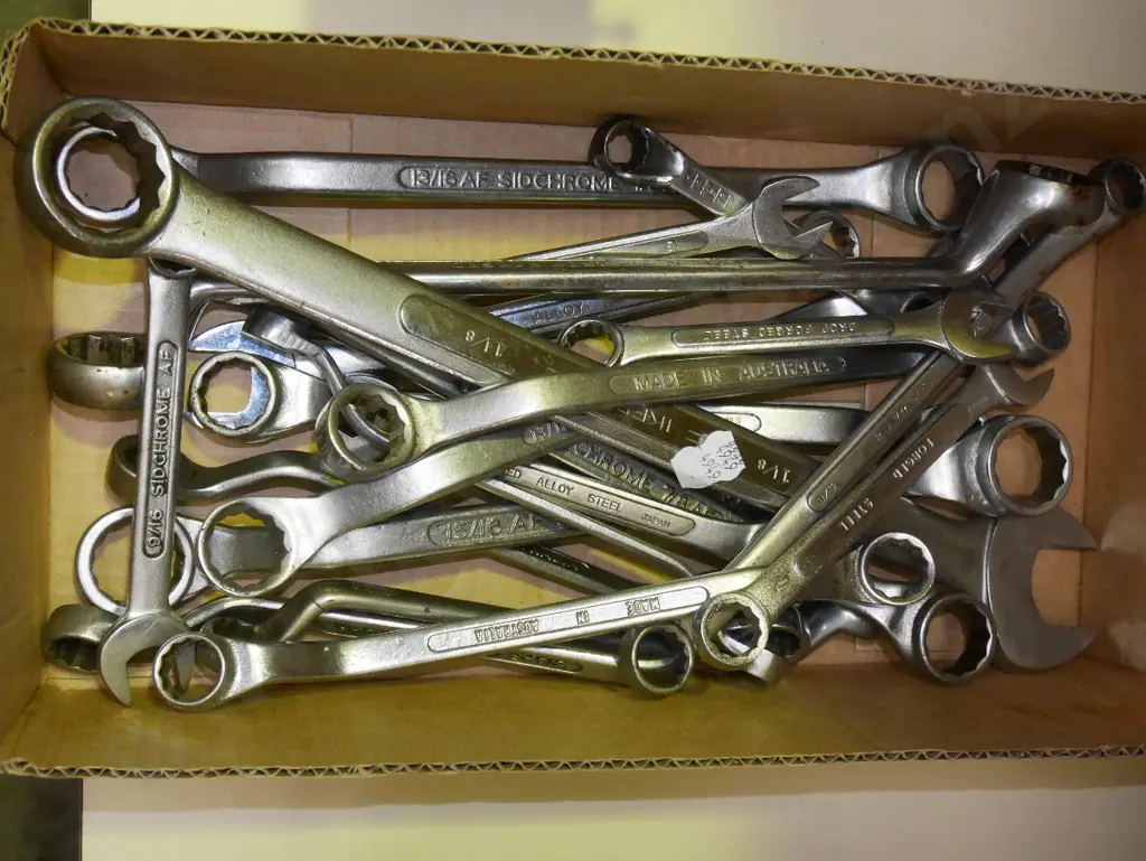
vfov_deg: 32.9
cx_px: 573
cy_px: 430
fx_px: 1457
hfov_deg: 42.9
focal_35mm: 44
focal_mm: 22
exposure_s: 1/160
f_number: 4.9
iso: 3200
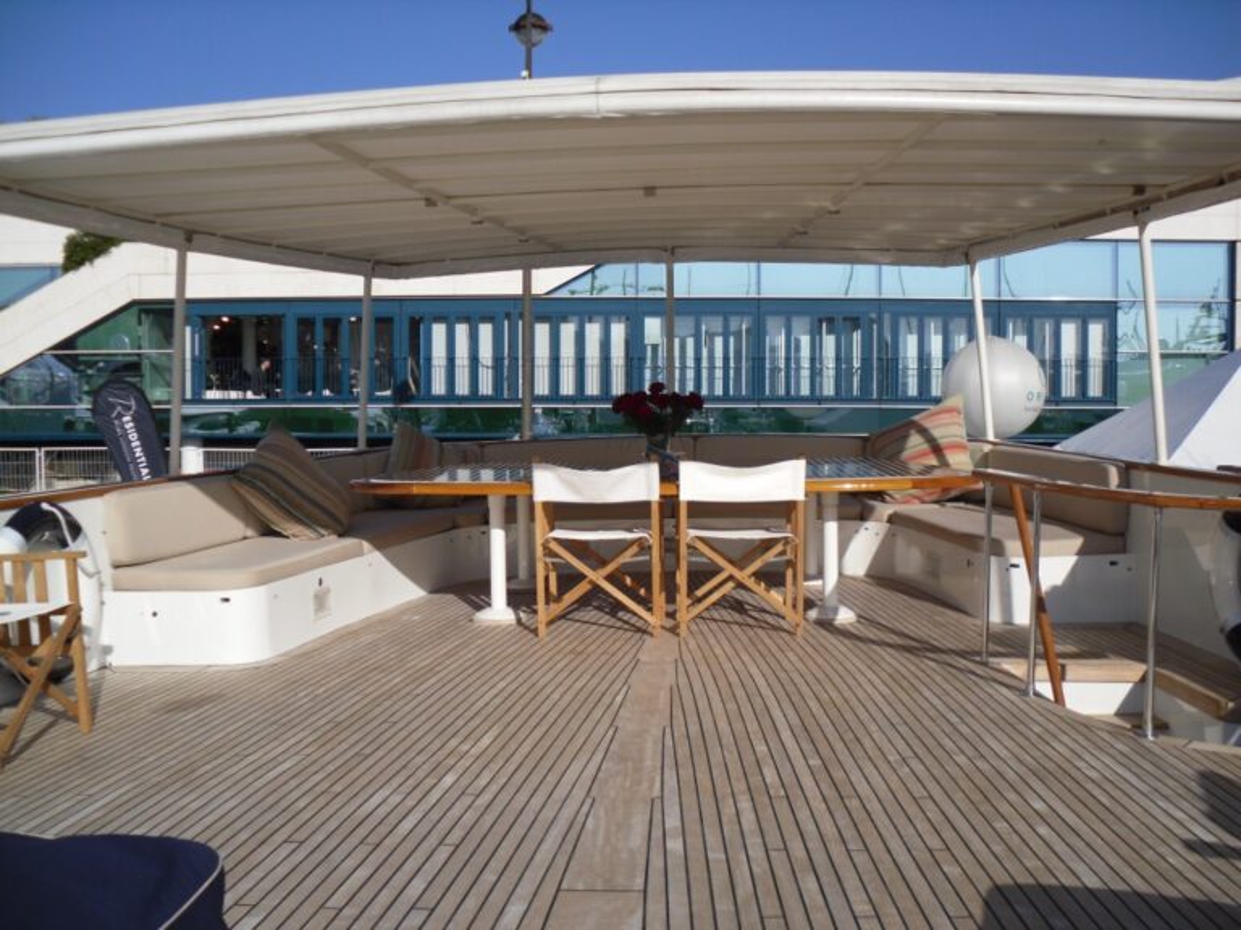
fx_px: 1255
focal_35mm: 35
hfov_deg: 52.6
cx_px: 620
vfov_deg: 40.7
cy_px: 465
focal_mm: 6.3
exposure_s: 1/291
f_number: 7.6
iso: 80
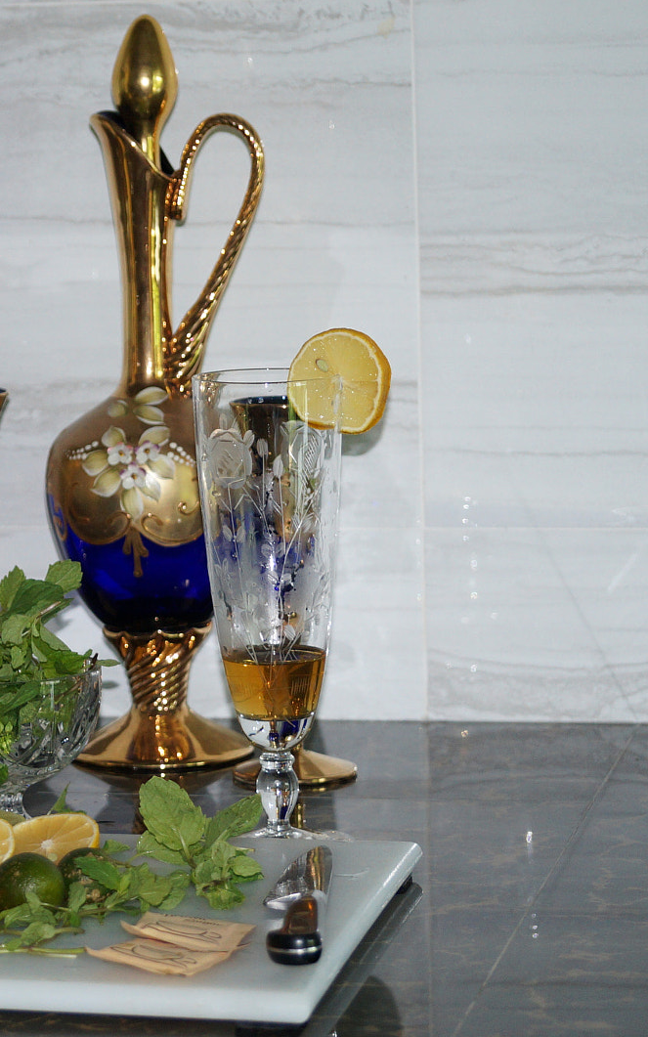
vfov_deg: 16.5
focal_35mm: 127
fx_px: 3582
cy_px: 518
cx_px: -78
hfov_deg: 10.2
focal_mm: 55
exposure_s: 1/160
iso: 800
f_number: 4.5
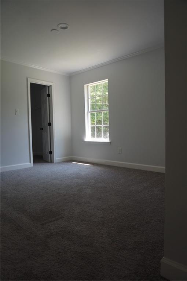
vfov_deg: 73.8
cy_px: 140
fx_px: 187
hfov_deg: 53.0
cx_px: 94
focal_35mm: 24
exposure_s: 1/160
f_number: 4
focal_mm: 16
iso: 200
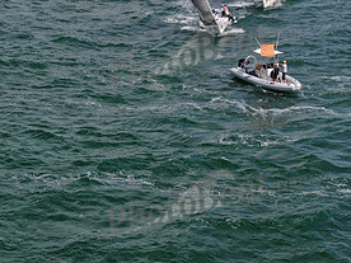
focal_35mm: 101
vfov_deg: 14.6
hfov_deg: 19.1
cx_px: 33
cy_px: 145
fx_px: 1024
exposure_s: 1/1250
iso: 100
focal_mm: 8.6
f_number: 3.8
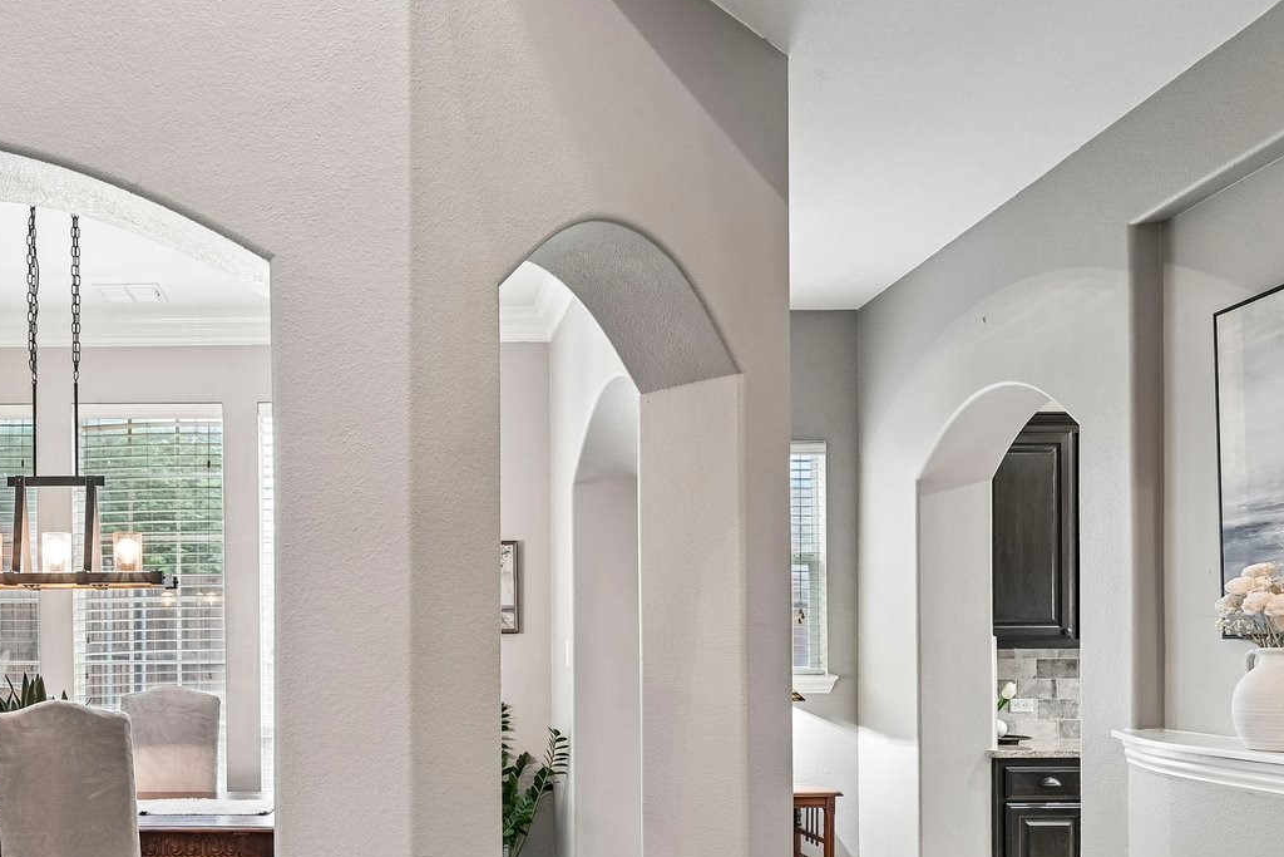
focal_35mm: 32
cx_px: 362
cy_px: 647
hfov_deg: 56.5
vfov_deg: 39.9
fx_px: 1141
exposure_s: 1/2.5
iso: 400
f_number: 8
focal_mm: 16
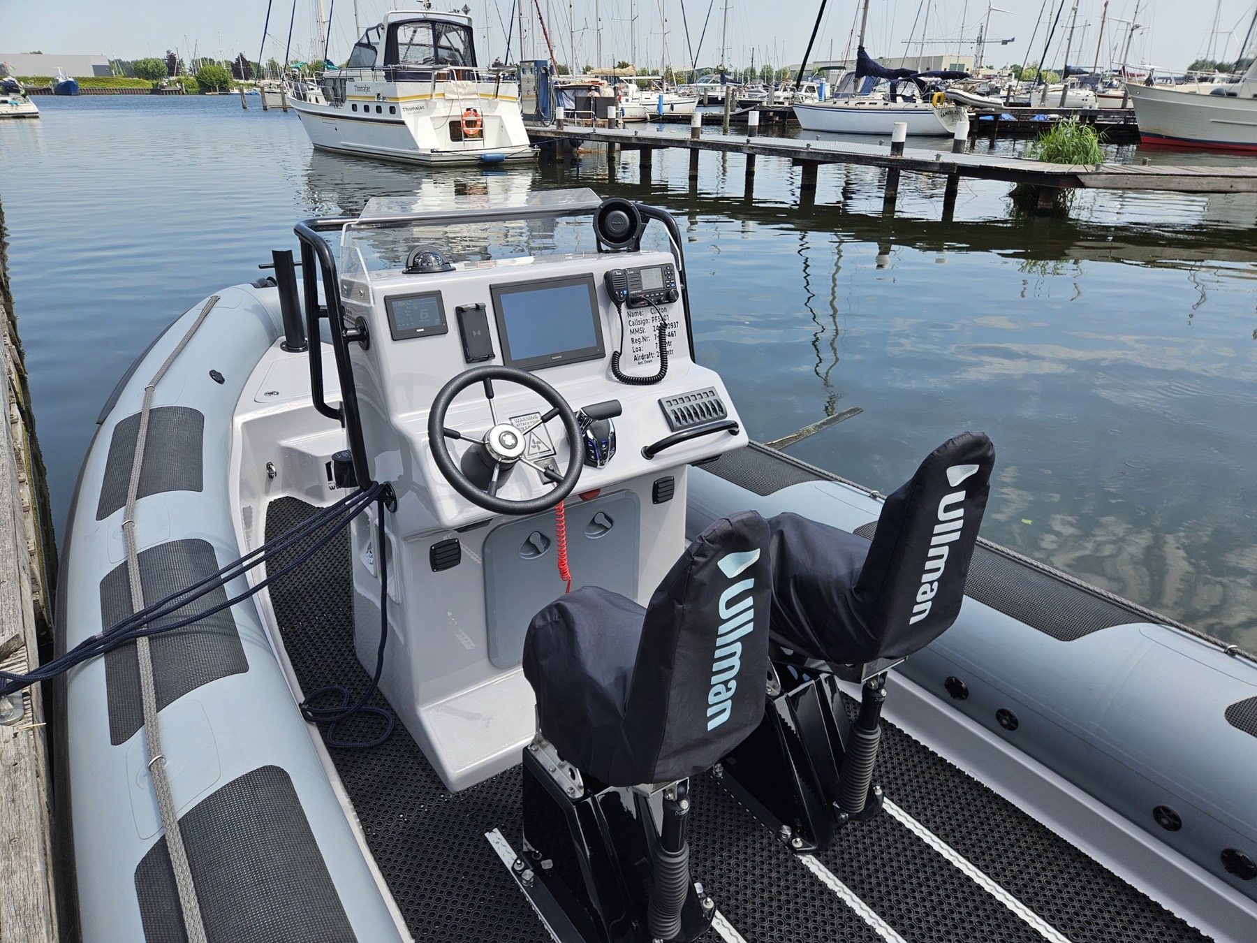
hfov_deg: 73.9
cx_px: 628
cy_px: 472
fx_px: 835
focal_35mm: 23
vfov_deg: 58.9
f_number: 1.8
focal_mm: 5.4
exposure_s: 1/1232
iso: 25
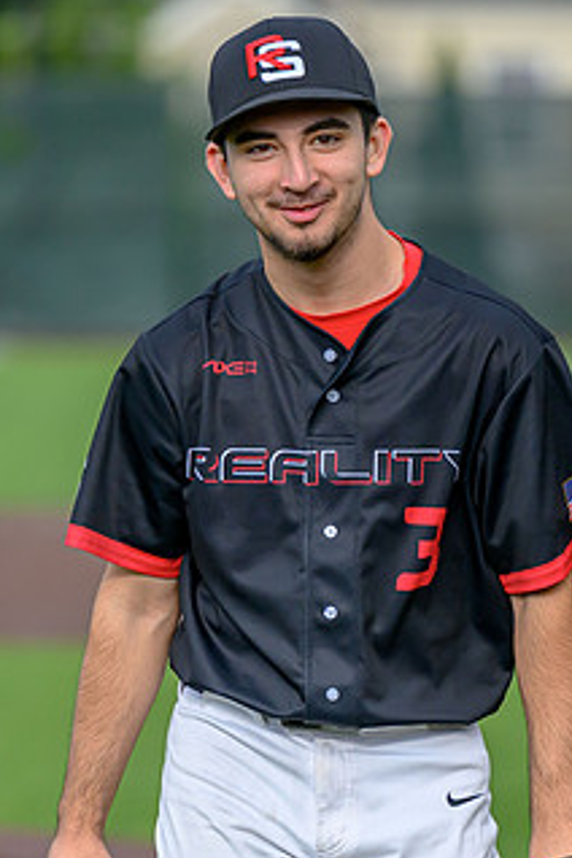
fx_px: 10939
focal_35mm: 459
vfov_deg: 4.5
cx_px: 208
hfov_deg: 3.0
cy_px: 591
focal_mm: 160
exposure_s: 1/2000
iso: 450
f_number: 2.8
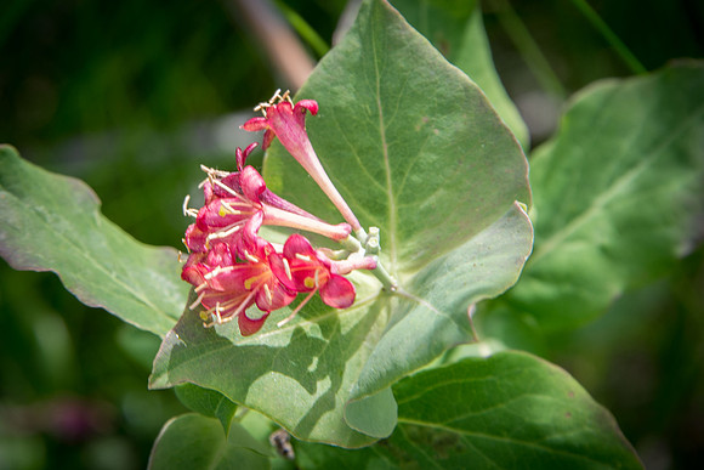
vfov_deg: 2.9
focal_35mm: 476
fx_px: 9301
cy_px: 176
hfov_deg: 4.3
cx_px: 281
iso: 200
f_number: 11
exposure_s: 1/60
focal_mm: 300
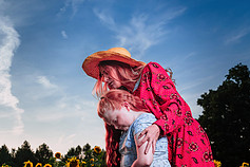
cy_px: 196
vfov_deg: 20.6
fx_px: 431
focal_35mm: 62
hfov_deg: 31.6
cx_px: 53
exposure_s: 1/250
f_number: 4.5
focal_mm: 24
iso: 64
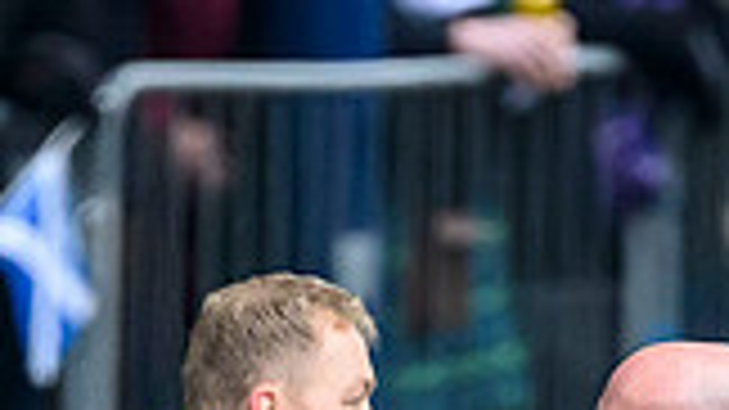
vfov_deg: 0.5
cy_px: 1384
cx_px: 630
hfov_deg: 0.9
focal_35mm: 2495
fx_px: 48213
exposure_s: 1/1000
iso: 3200
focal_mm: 400
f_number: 2.8
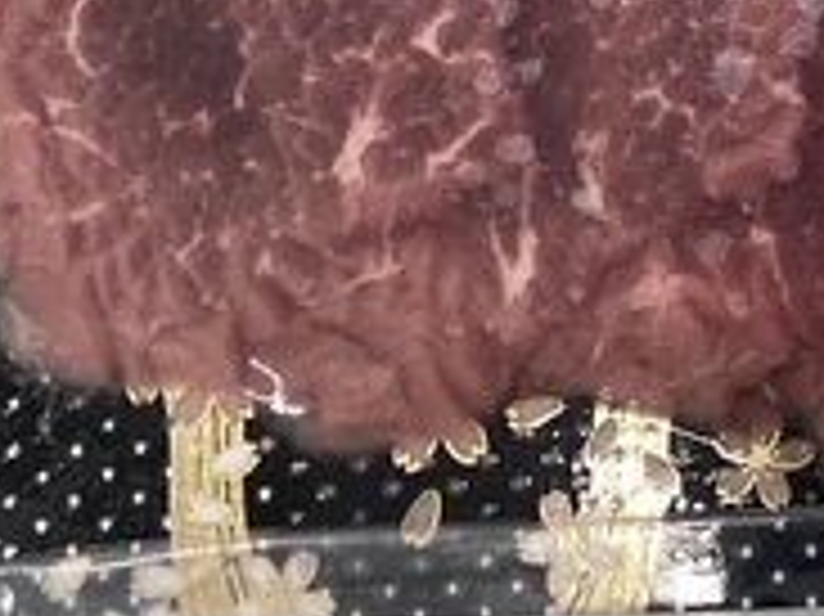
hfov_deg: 19.0
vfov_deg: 14.5
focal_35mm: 98
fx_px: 2331
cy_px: -155
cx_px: 984
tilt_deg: -88.6
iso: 80
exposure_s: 1/60
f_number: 2.4
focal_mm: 3.3
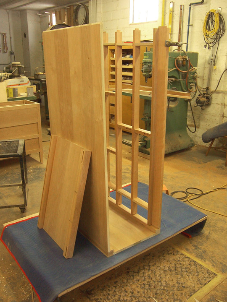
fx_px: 289
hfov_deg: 42.9
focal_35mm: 33
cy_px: 151
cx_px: 114
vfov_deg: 55.4
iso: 140
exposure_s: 1/15
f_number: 3.4
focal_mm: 5.5
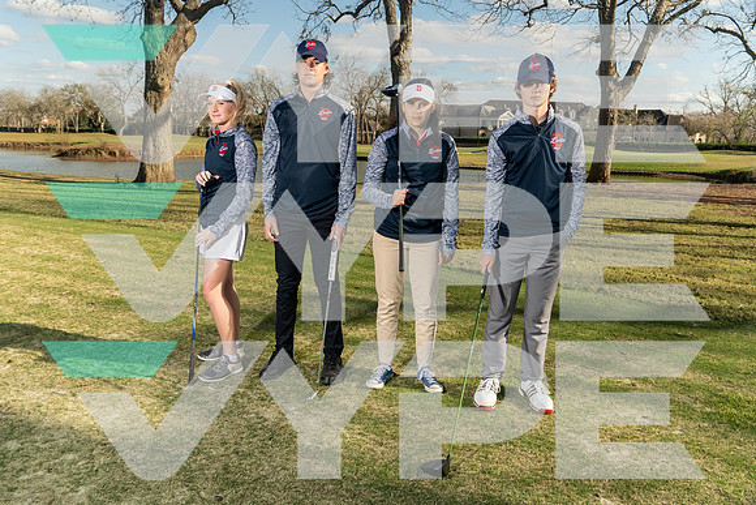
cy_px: 255
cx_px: 369
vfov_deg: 44.0
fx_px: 624
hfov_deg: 62.4
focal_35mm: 30
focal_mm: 29
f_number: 8
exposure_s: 1/200
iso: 500
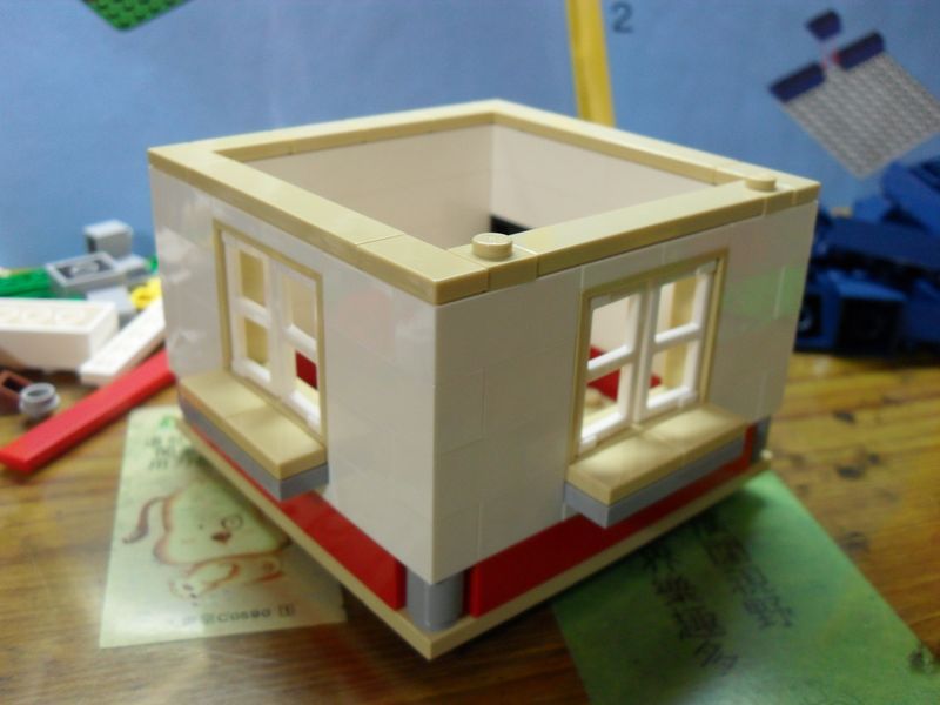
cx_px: 470
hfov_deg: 52.6
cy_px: 352
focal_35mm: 35
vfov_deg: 40.7
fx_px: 950
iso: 200
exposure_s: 1/15
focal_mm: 6.2
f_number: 2.8
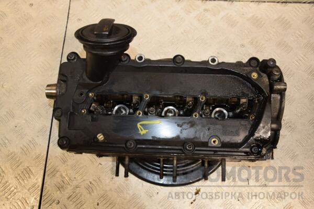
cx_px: 157
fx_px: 327
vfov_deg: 35.5
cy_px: 104
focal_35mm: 38
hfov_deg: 51.3
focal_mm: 25
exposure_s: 1/200
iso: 800
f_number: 5
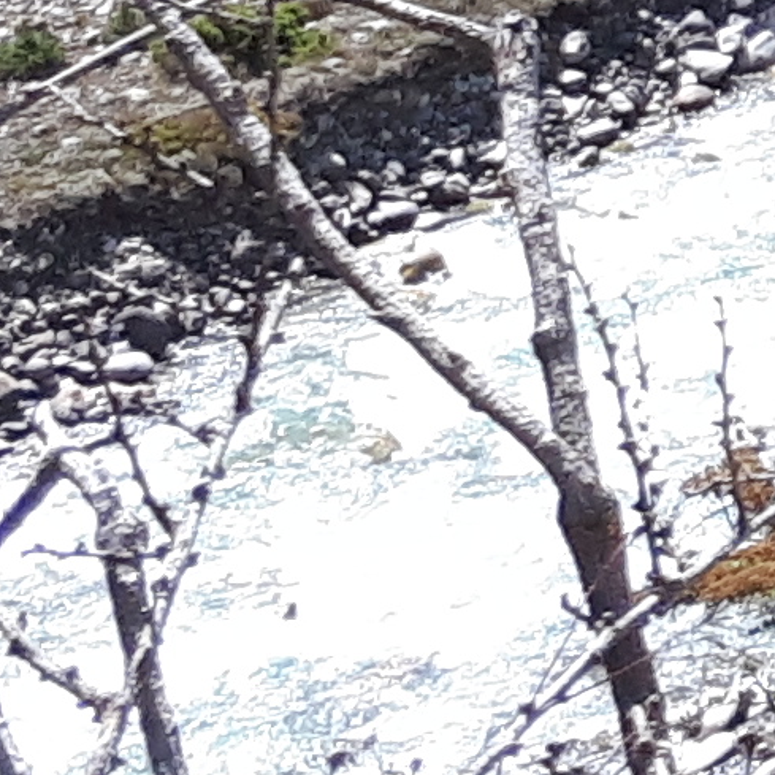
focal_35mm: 225
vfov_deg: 6.9
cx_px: 3270
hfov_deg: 6.2
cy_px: -1705
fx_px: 5699
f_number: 1.9
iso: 40
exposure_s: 1/596
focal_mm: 3.6
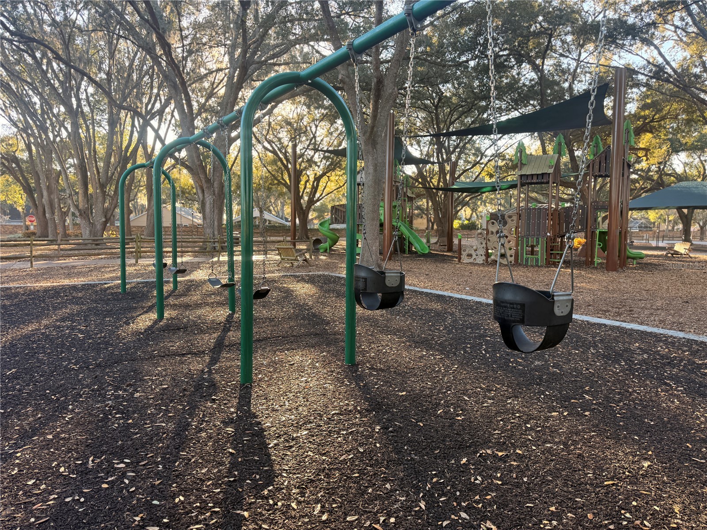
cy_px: 265
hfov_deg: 71.6
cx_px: 354
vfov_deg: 56.8
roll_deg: -0.4
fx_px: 490
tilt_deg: -5.1
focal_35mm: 24
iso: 100
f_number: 1.78
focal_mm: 6.76
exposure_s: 1/267
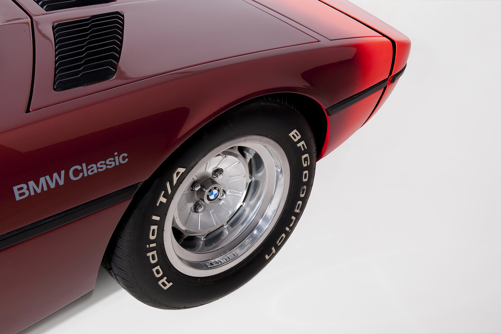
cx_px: 250
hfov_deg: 46.4
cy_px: 167
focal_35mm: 42
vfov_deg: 31.9
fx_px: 584
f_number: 14
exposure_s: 1/125
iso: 100
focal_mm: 42
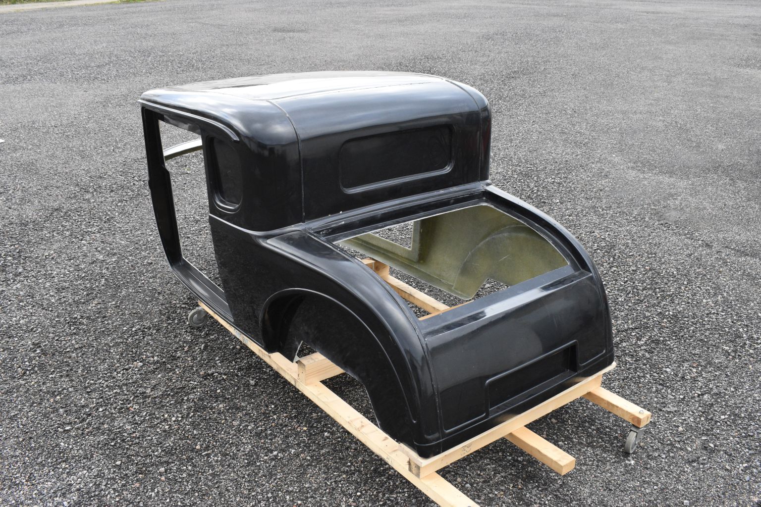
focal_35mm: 34
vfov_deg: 38.4
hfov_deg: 55.1
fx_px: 729
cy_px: 254
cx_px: 380
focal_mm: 23
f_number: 8
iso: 1250
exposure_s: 1/250
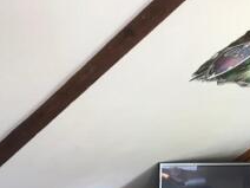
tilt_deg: -10.3
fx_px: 556
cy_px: 236
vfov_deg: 18.0
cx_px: 231
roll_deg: -3.0
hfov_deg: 24.5
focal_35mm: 77
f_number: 1.8
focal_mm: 3.99
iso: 40
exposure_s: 1/33
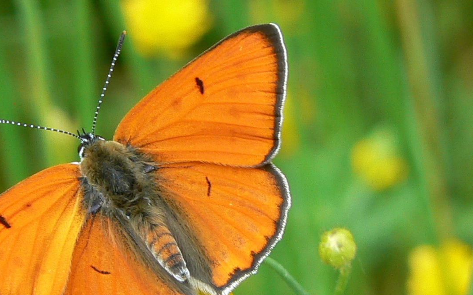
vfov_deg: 1.2
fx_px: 14124
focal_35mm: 1096
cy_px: 177
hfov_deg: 1.9
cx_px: 143
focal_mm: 72
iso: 80
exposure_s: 1/30
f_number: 8
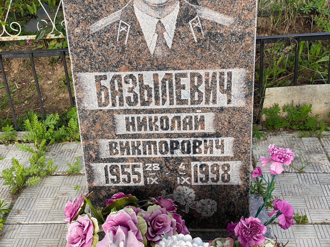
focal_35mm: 52
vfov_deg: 28.0
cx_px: 165
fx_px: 496
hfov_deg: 36.8
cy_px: 124
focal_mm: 6
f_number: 2
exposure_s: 1/243
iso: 20
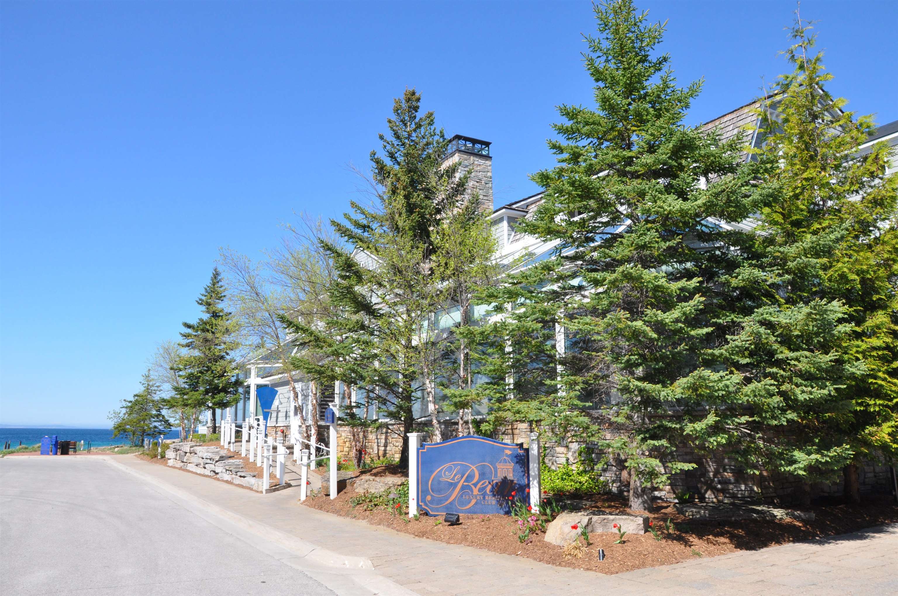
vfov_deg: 47.8
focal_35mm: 27
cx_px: 449
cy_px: 298
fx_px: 673
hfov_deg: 67.4
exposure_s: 1/500
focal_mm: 18
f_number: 11
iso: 500
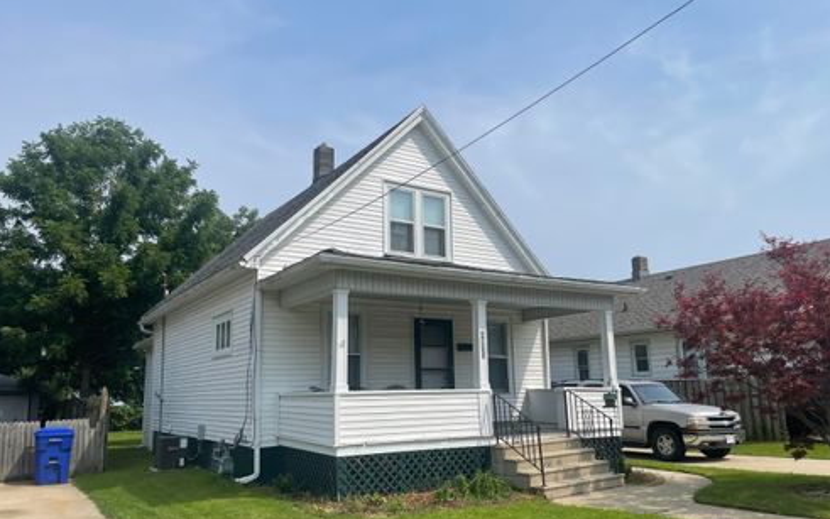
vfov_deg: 45.9
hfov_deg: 68.4
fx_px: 611
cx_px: 418
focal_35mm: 27
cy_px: 290
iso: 32
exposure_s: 1/5128
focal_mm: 5.1
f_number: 1.6
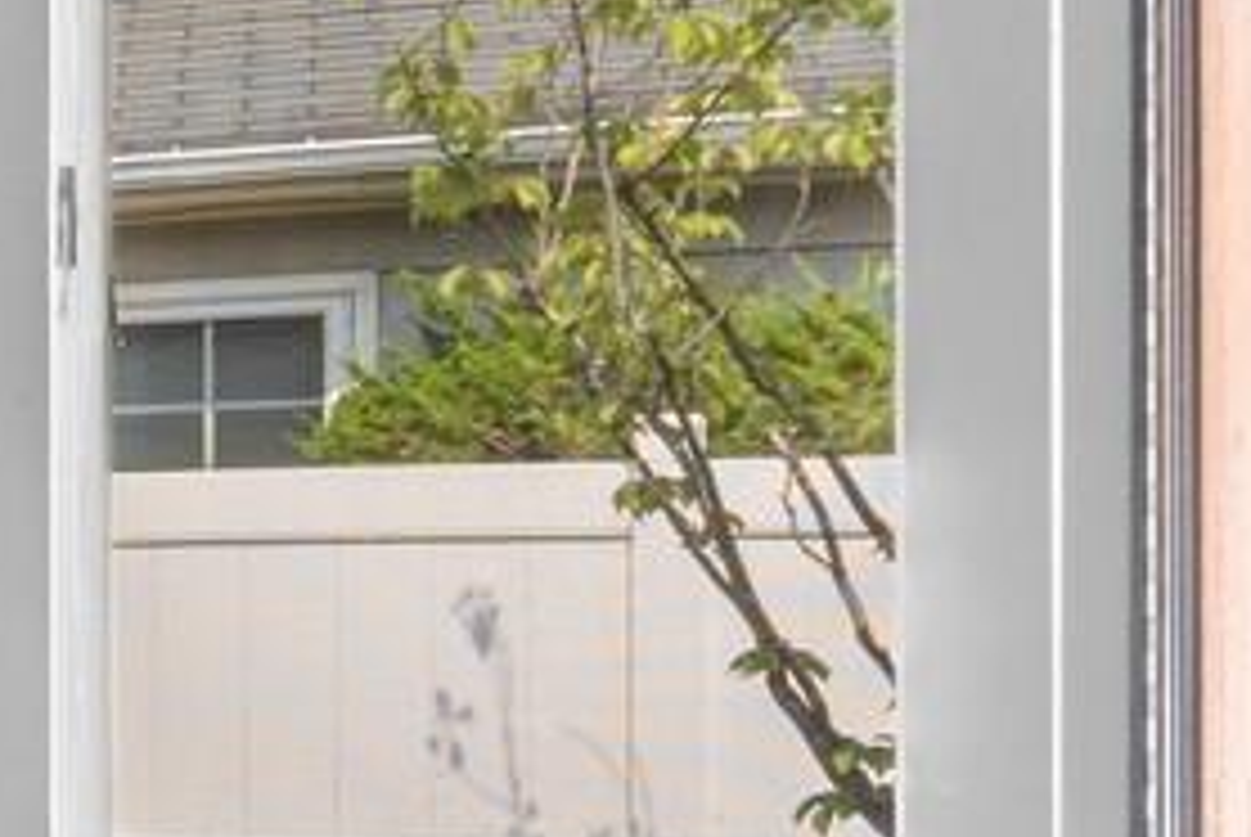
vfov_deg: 13.2
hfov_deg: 10.1
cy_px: 790
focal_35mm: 103
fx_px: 3583
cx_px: -2948
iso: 200
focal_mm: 14
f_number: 10
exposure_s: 1/1.25
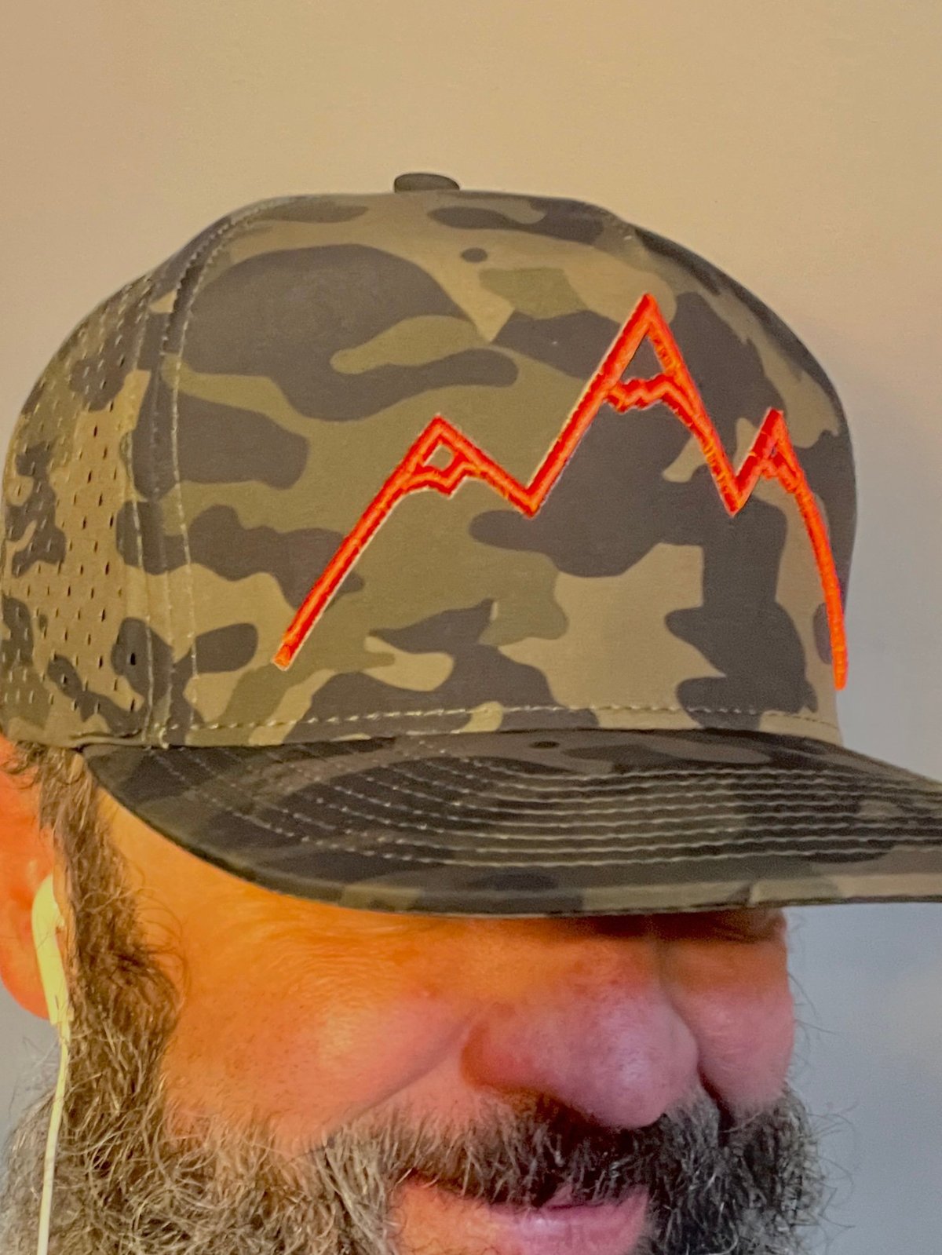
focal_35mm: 30
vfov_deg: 60.0
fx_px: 1088
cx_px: 471
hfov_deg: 46.8
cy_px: 628
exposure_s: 1/15
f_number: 2.2
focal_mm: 2.71
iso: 1000
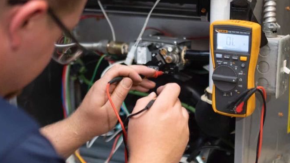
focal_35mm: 89
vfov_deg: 13.6
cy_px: 113
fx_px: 685
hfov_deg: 23.9
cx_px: 165
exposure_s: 1/200
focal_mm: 35
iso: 2000
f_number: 1.4
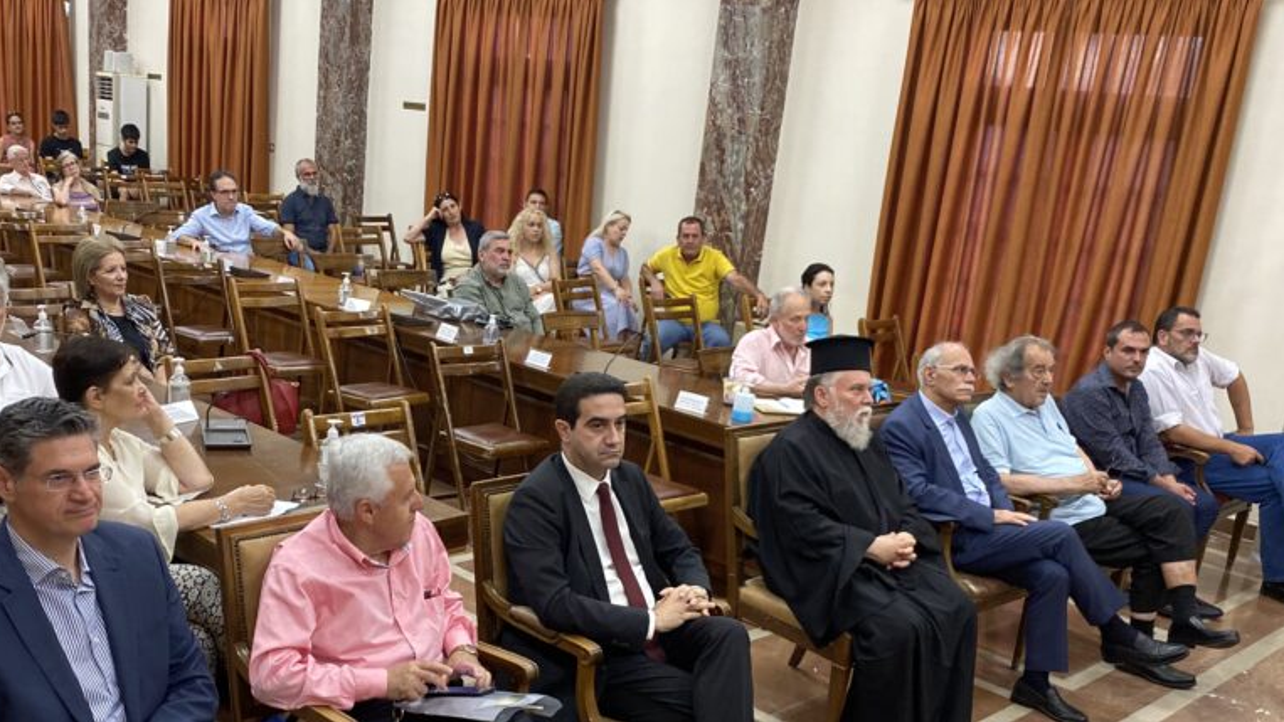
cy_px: 508
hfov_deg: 52.6
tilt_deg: -16.9
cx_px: 557
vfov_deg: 30.8
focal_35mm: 38
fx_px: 1294
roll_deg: -6.1
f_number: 1.8
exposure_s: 1/60
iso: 160
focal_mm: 4.25
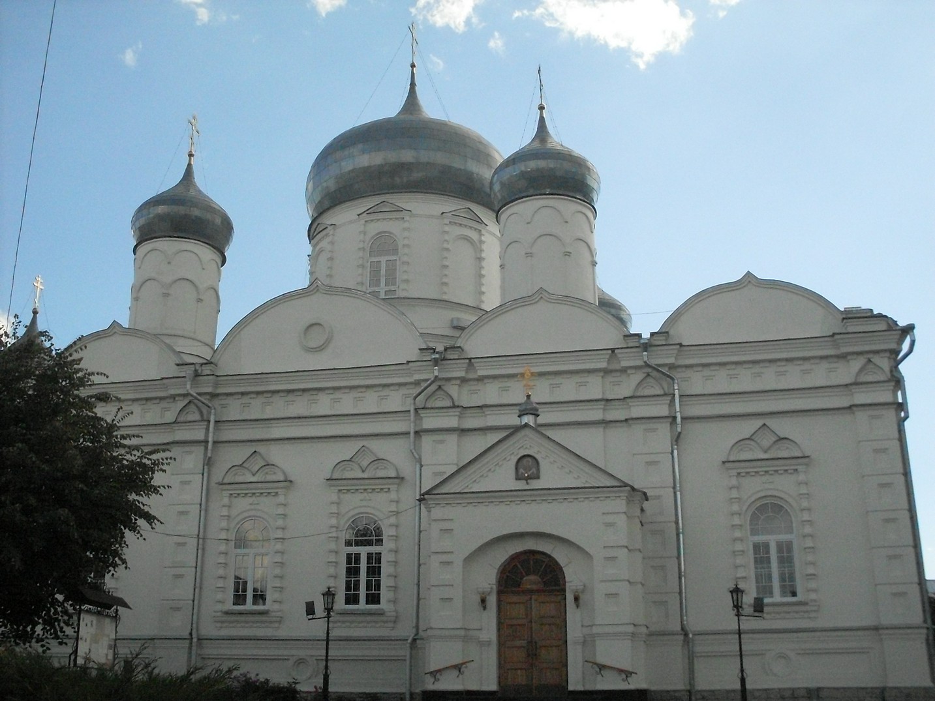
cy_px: 350
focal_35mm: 38
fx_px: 1026
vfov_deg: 37.7
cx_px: 468
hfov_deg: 49.0
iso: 400
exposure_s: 1/750
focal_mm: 6.3
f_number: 8.4
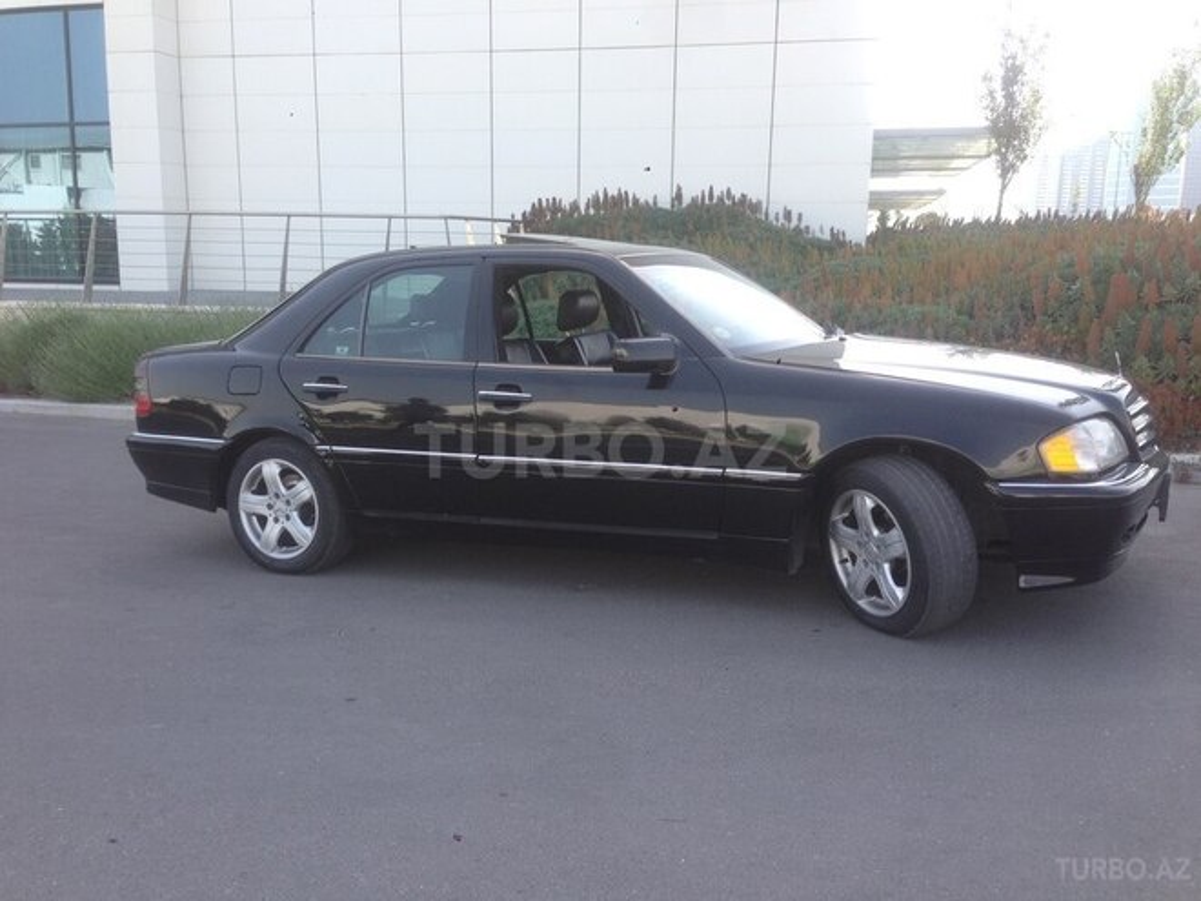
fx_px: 1145
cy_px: 450
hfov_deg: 55.4
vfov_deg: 42.9
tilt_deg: -11.5
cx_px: 600
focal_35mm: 33
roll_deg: +0.3
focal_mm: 4.12
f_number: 2.4
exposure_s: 1/308
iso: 50
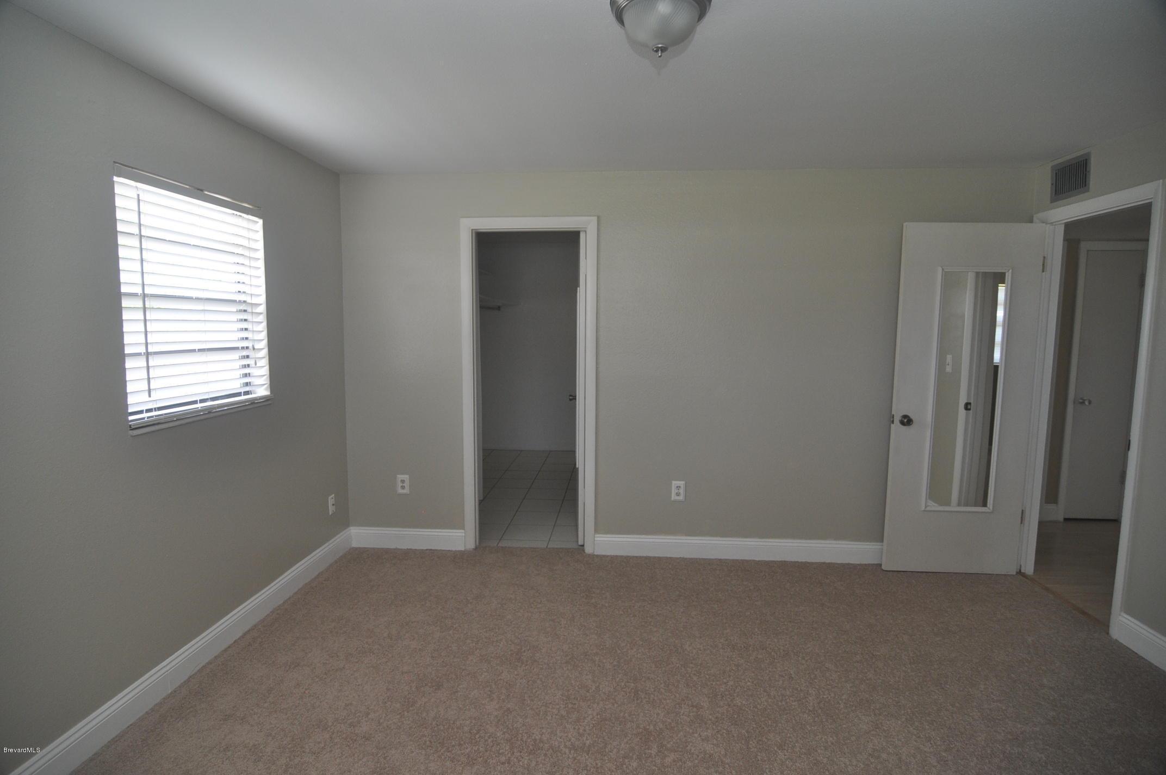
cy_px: 388
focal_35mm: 18
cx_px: 583
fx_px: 582
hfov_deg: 90.1
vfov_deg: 67.2
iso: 400
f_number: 4.5
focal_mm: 12
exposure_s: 1/80
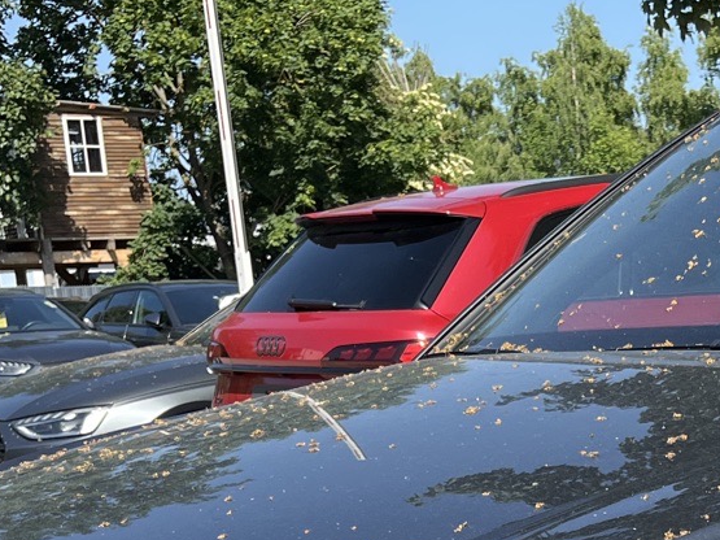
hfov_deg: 20.8
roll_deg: +3.8
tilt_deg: -12.2
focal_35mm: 90
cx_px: 773
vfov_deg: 15.3
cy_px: 785
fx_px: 1872
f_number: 1.6
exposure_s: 1/1802
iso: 50
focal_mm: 5.1
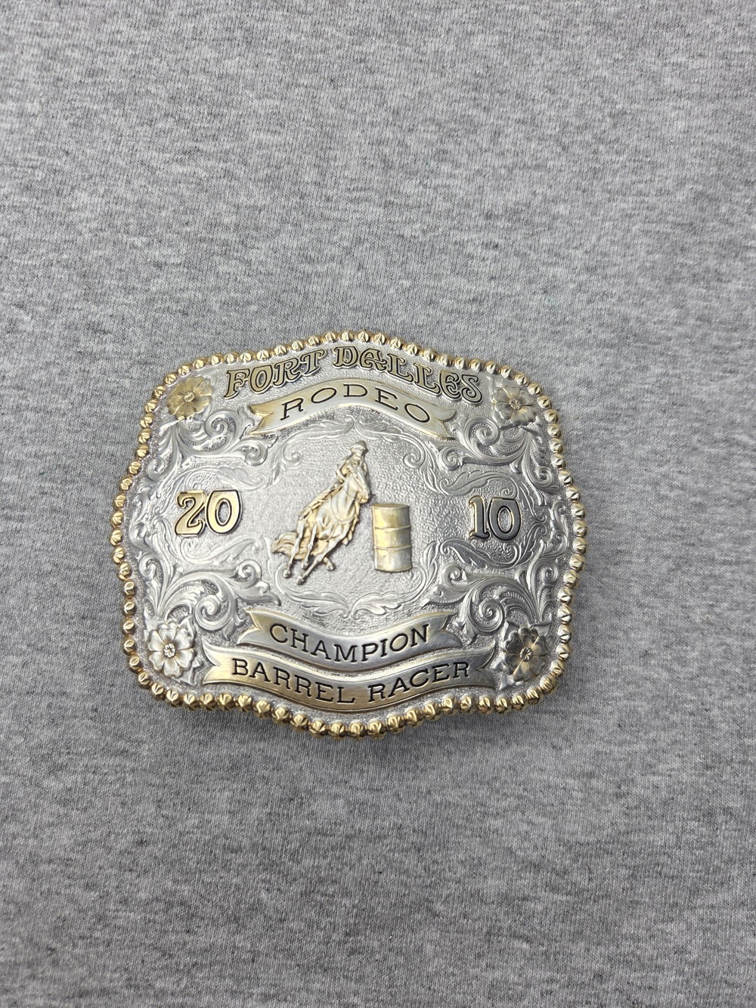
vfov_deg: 73.9
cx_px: 378
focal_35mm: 23
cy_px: 504
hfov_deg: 58.9
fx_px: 670
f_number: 1.8
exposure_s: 1/544
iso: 80
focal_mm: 5.4
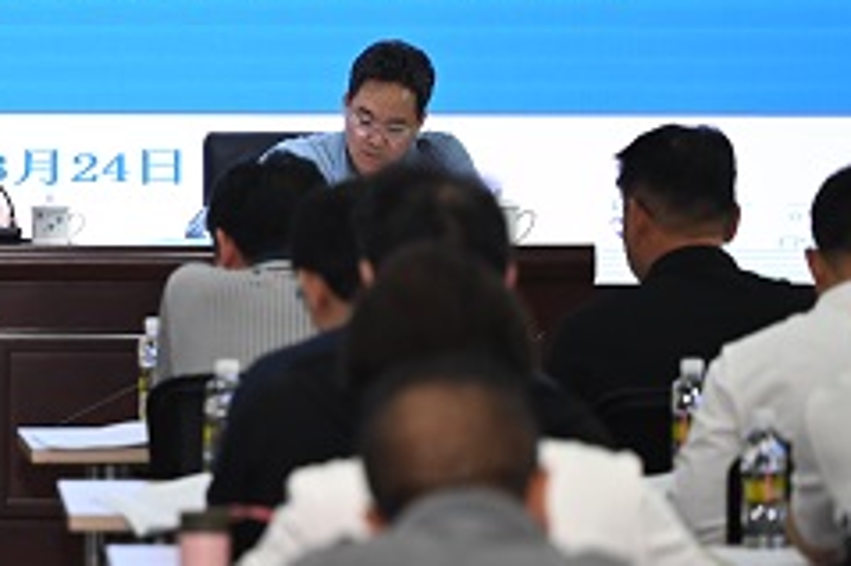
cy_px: 292
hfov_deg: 6.7
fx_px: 7252
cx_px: -53
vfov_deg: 4.5
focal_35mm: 307
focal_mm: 105
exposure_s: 1/200
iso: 640
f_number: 2.8
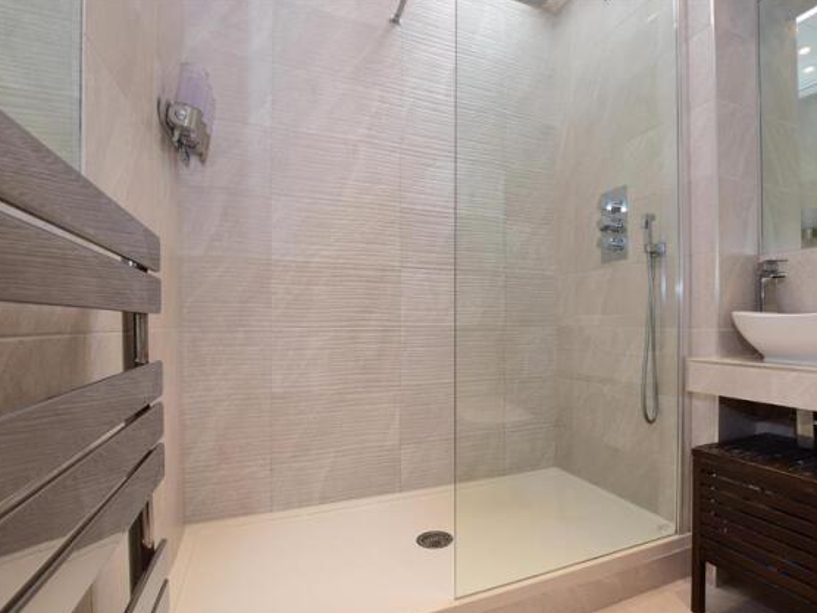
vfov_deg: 74.7
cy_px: 317
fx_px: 401
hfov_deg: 90.3
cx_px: 472
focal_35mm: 17
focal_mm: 10
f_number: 7.1
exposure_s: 1/10
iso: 200
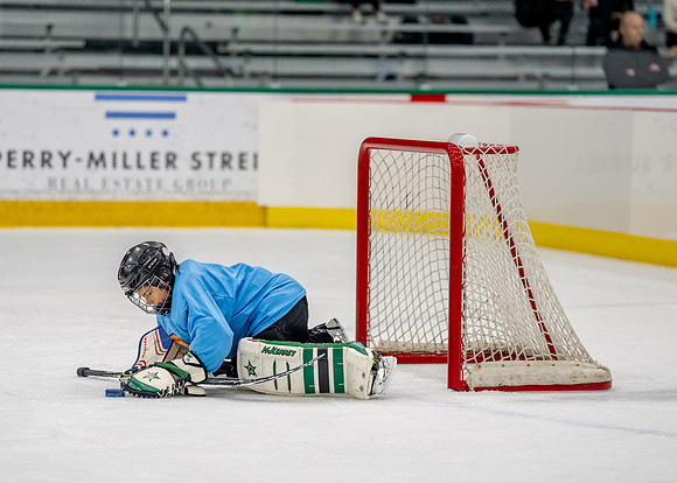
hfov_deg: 11.0
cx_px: 303
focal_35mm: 182
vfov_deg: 7.9
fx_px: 3507
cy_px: 241
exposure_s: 1/1250
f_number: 2.8
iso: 1000
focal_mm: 139
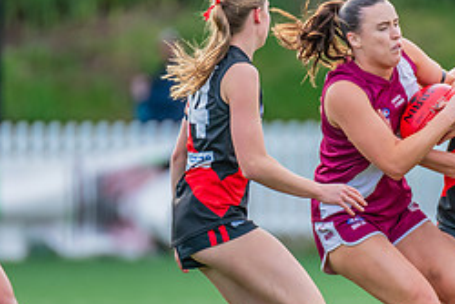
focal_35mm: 1201
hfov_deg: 1.7
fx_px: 15187
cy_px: 208
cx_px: 402
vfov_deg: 1.1
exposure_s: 1/1000
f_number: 4.5
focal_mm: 420
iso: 800
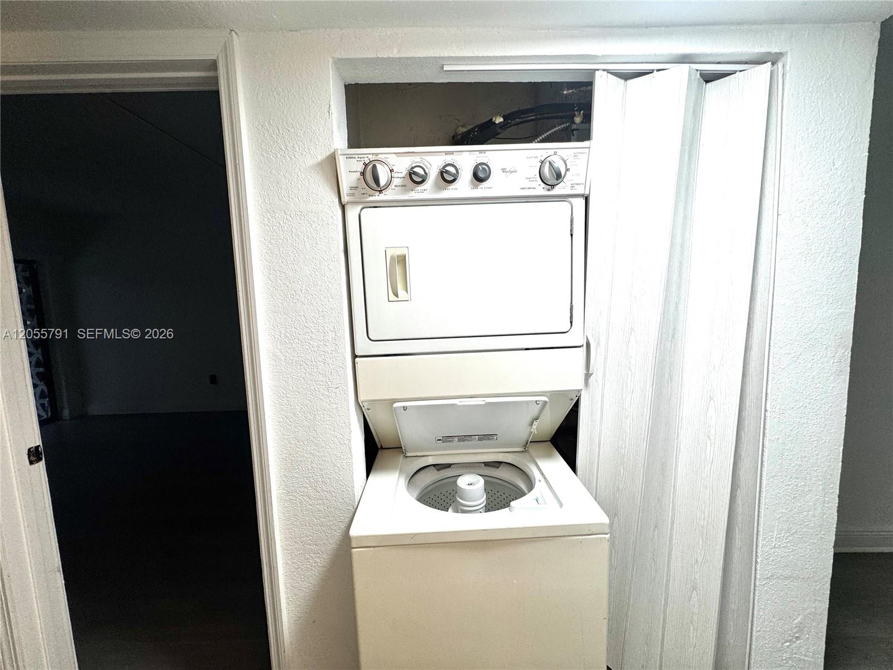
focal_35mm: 14
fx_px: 361
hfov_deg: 102.1
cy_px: 335
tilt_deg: -6.2
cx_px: 446
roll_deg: +1.9
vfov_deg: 85.7
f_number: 2.2
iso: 100
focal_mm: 2.22
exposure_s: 1/120
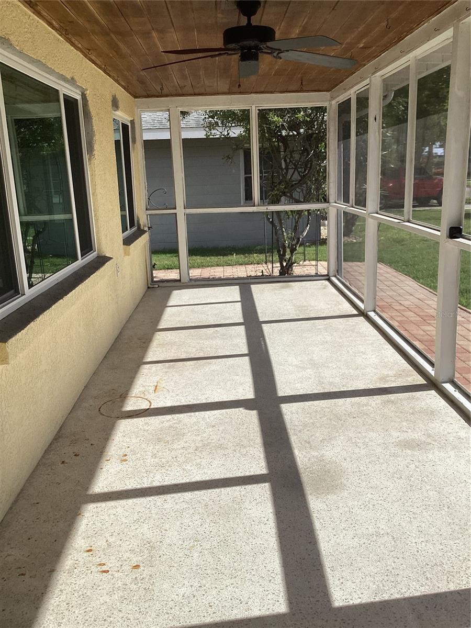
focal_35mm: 31
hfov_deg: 45.4
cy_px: 314
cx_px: 236
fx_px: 562
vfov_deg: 58.4
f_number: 2.4
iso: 25
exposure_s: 1/1181
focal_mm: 3.3
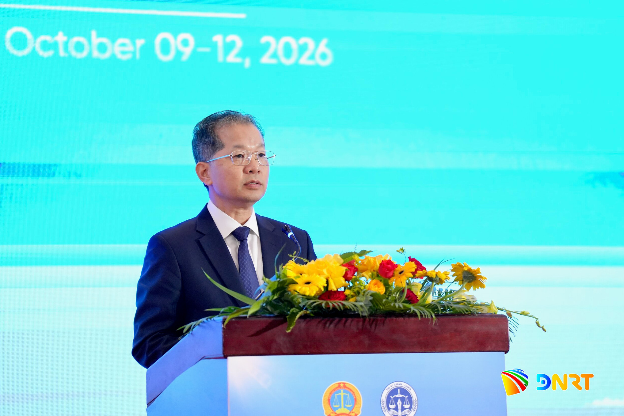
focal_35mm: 201
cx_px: 313
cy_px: 208
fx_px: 3484
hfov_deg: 10.2
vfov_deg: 6.8
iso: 3200
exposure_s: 1/800
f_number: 2.8
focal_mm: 200
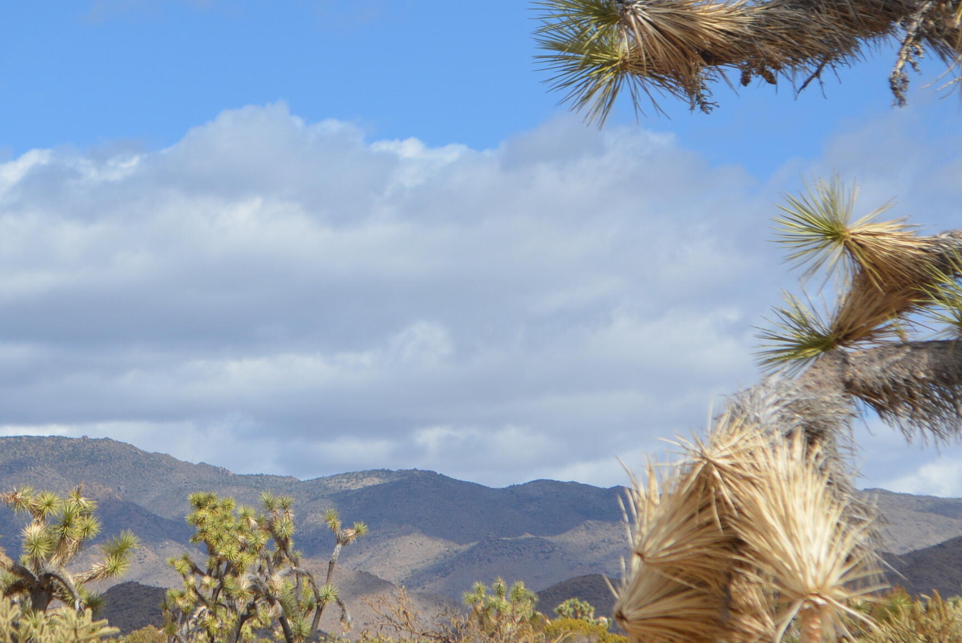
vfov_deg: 9.7
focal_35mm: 142
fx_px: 3794
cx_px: 365
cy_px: 461
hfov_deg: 14.4
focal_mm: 55
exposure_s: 1/2000
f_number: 7.1
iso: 400
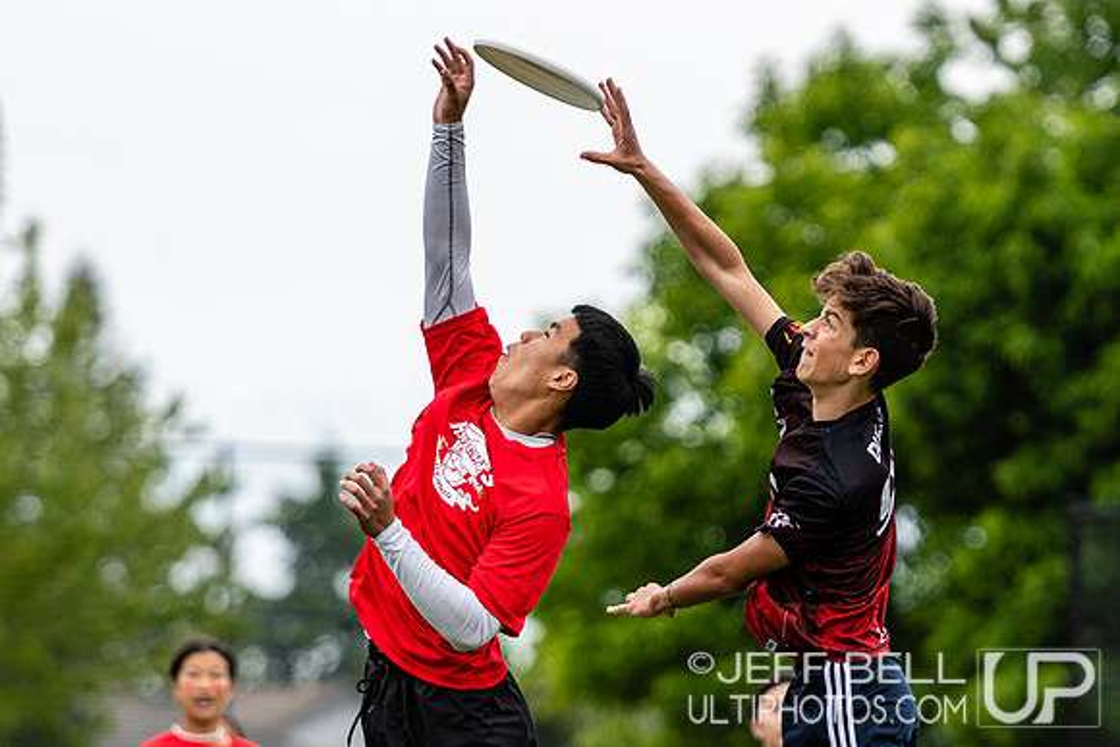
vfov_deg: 3.1
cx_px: 675
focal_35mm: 446
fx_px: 13868
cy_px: 424
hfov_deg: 4.6
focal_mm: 185
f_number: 3.2
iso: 160
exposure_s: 1/1000
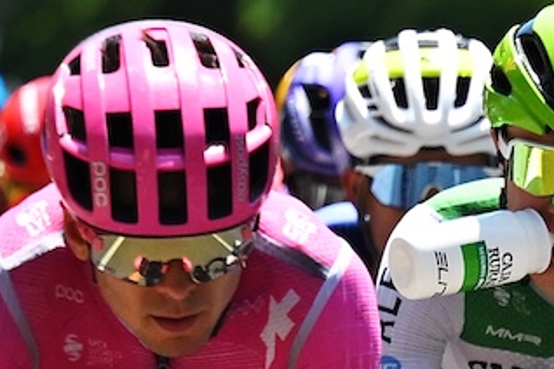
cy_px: 943
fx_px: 18881
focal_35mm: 1227
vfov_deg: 1.1
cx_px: 746
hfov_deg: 1.7
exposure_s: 1/2500
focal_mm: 130
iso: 250
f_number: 2.8
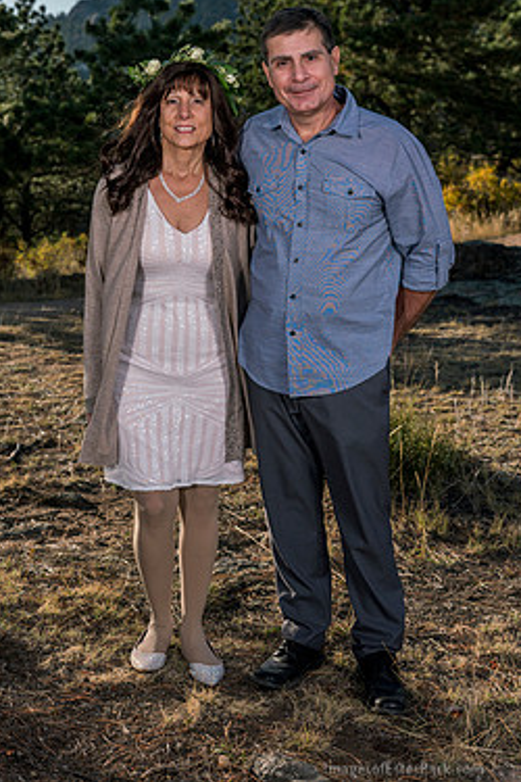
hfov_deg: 25.1
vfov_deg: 36.7
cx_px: 244
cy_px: 315
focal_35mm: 54
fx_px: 1172
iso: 160
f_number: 5
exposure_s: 1/1250
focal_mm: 45
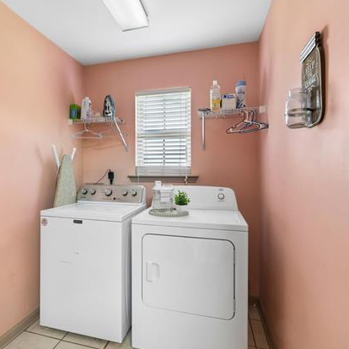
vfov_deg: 72.1
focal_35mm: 21
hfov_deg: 71.3
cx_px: 138
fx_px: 240
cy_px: 172
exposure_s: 1/2
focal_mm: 16
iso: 400
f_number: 13
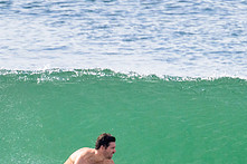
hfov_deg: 1.3
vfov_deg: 0.9
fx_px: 10805
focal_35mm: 1576
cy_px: 192
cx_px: 154
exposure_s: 1/2000
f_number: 11
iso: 1400
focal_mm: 600
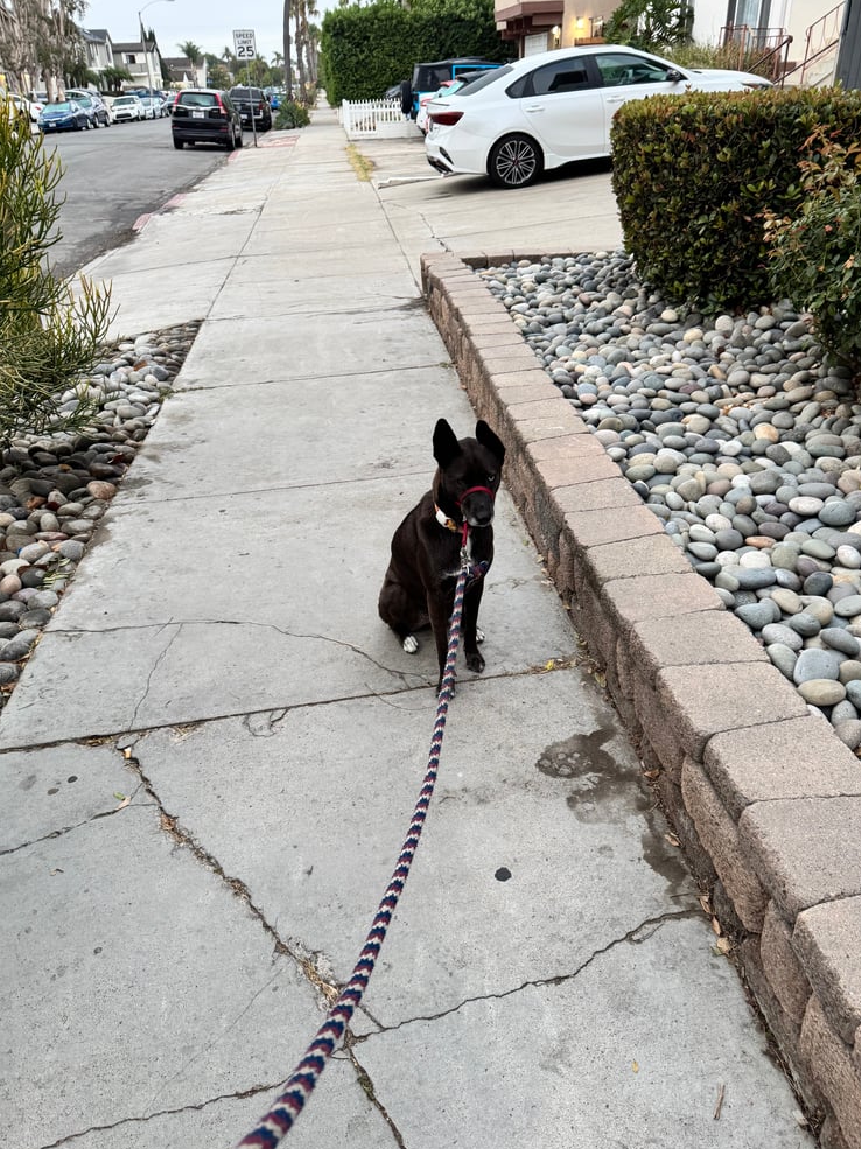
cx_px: 448
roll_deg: +2.1
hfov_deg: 53.0
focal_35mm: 26
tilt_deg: -31.2
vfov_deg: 67.3
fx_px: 863
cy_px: 583
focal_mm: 6.76
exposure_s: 1/120
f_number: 1.78
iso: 200
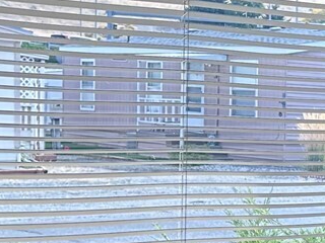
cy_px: 201
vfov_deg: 12.3
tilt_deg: -6.0
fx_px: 1127
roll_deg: -3.3
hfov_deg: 13.2
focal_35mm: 120
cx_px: 727
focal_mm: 6.86
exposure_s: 1/444
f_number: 1.78
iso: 80
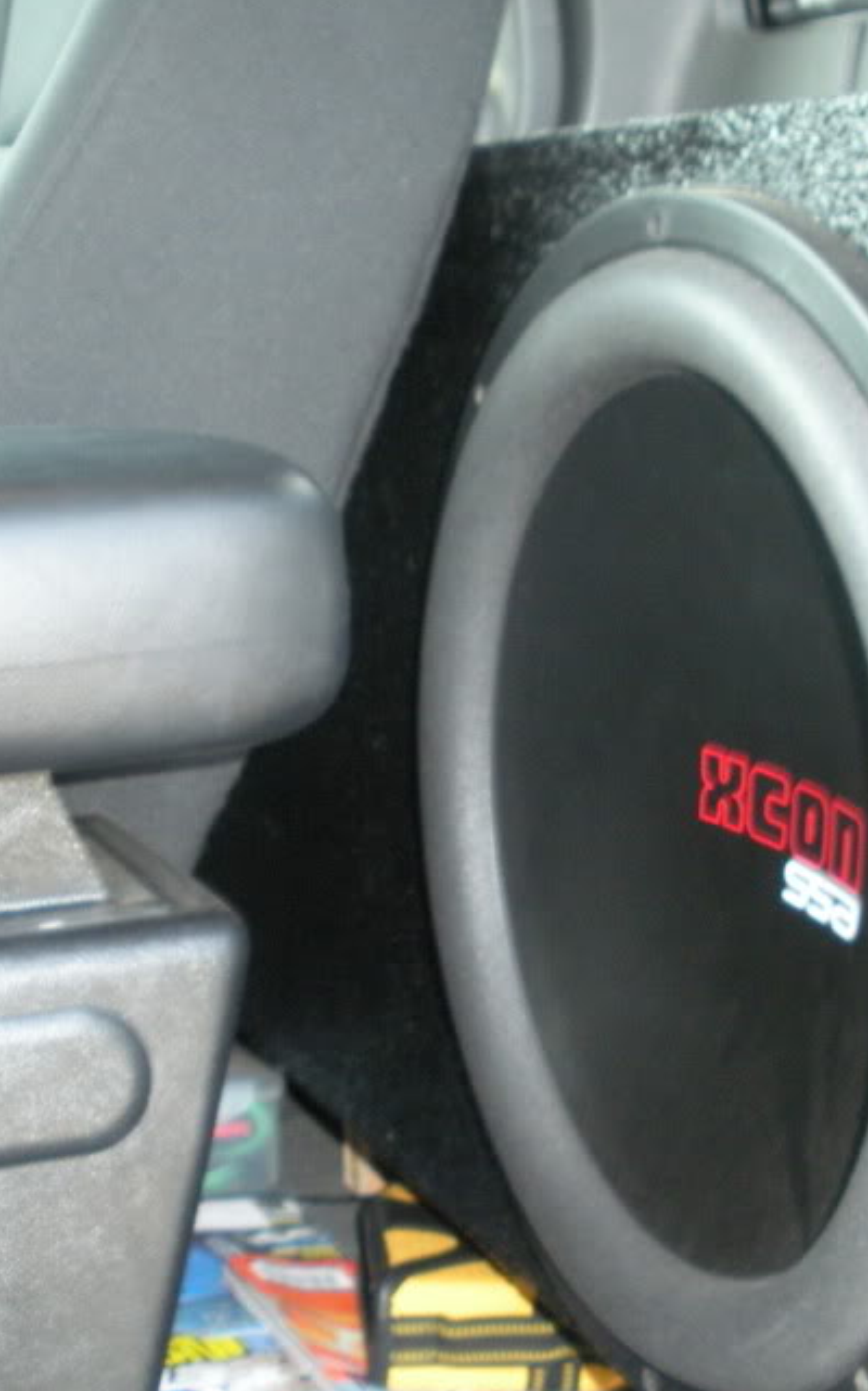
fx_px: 2311
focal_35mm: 61
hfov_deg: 21.2
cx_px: 612
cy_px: 825
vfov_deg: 33.4
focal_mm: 6.3
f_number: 3.5
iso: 244
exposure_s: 1/30
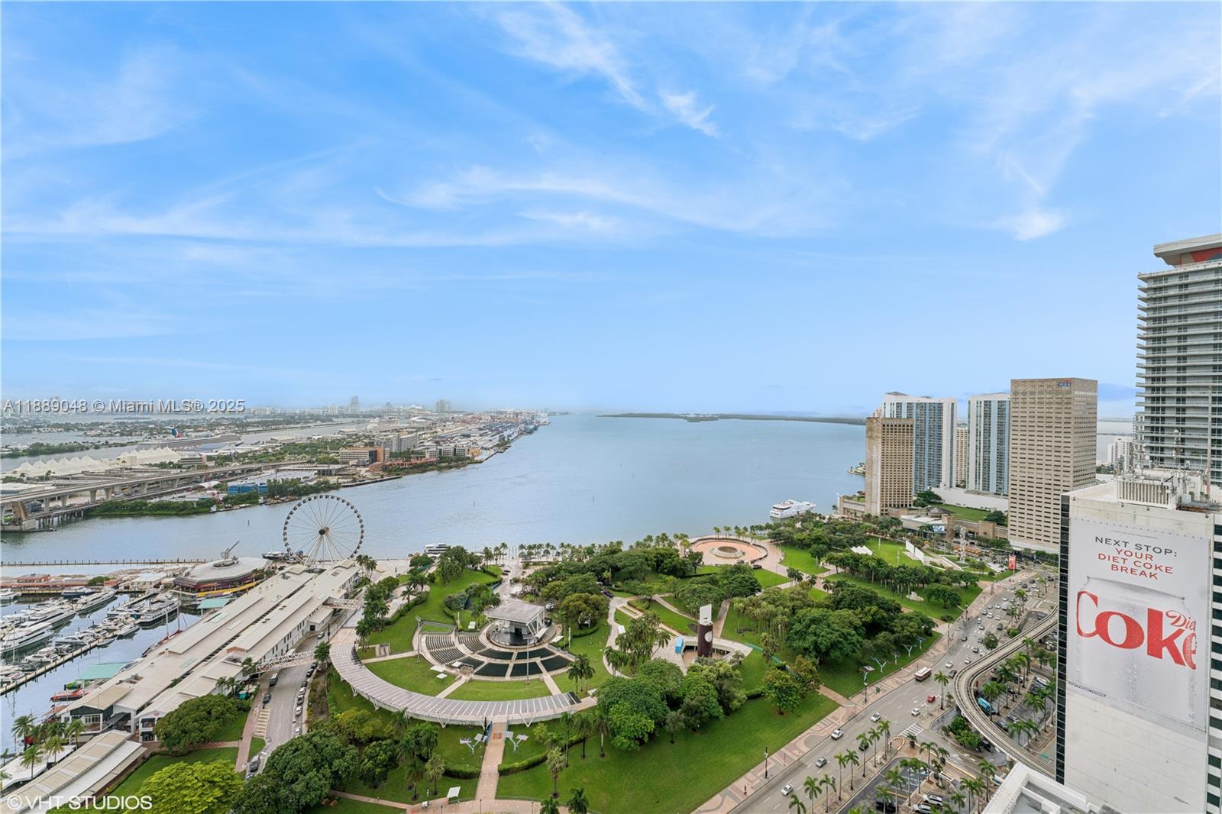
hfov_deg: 104.3
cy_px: 407
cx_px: 611
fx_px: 475
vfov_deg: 81.2
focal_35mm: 14
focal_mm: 14
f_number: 9
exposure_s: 1/400
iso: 250
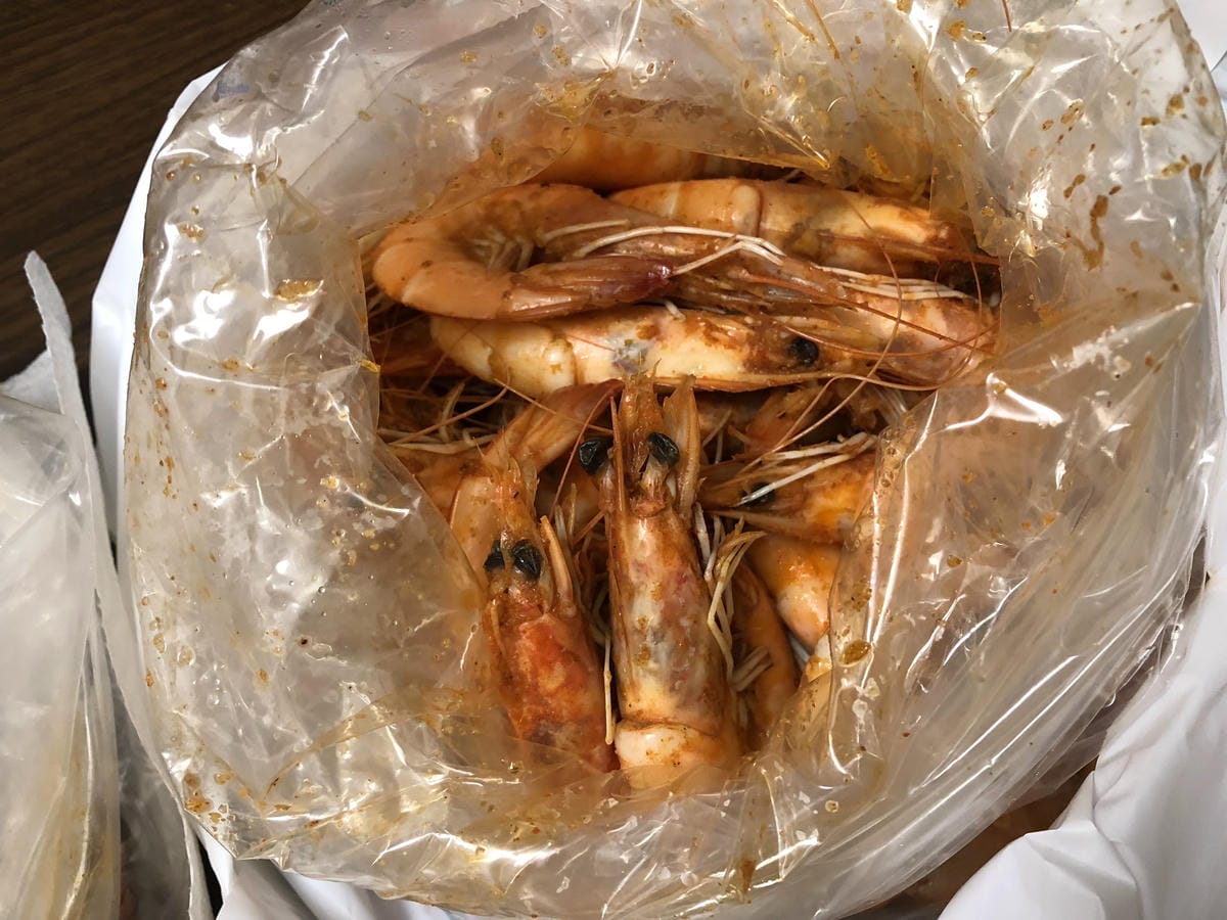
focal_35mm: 28
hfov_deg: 63.4
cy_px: 460
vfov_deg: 49.7
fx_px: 992
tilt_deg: -72.3
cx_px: 614
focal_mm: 3.99
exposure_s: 1/15
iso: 64
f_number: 1.8
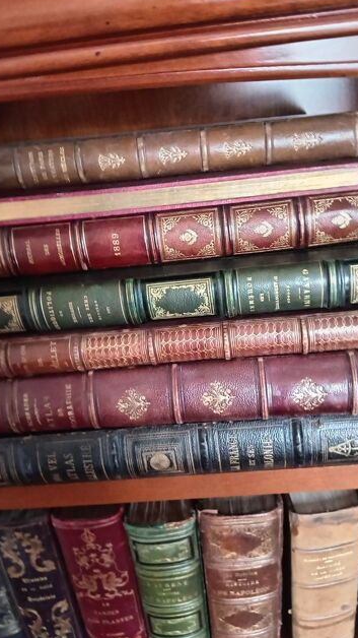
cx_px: 187
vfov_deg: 64.3
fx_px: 507
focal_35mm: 30
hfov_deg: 38.9
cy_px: 317
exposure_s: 1/25
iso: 3306
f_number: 1.8
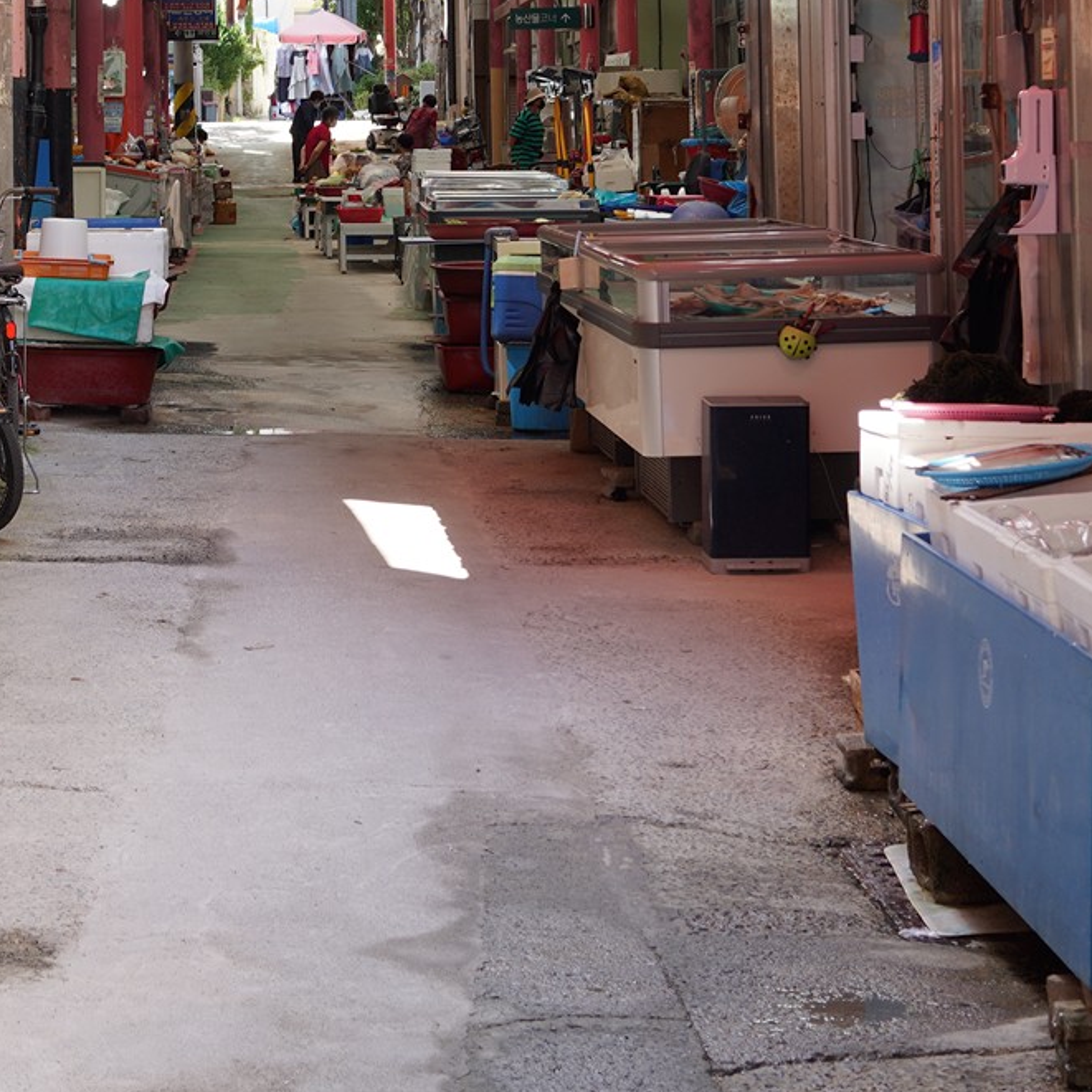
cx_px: 216
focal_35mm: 90
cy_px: 114
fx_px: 3212
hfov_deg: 19.1
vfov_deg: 19.0
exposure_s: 1/100
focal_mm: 35
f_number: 5
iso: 100
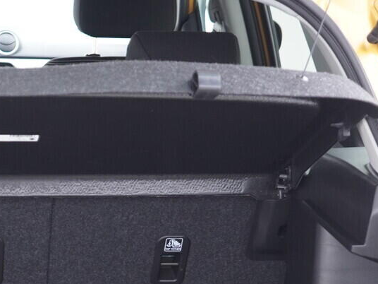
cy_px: 322
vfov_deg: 15.4
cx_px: 2
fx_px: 1016
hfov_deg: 20.4
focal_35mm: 93
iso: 640
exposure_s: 1/40
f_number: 2.8
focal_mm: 24
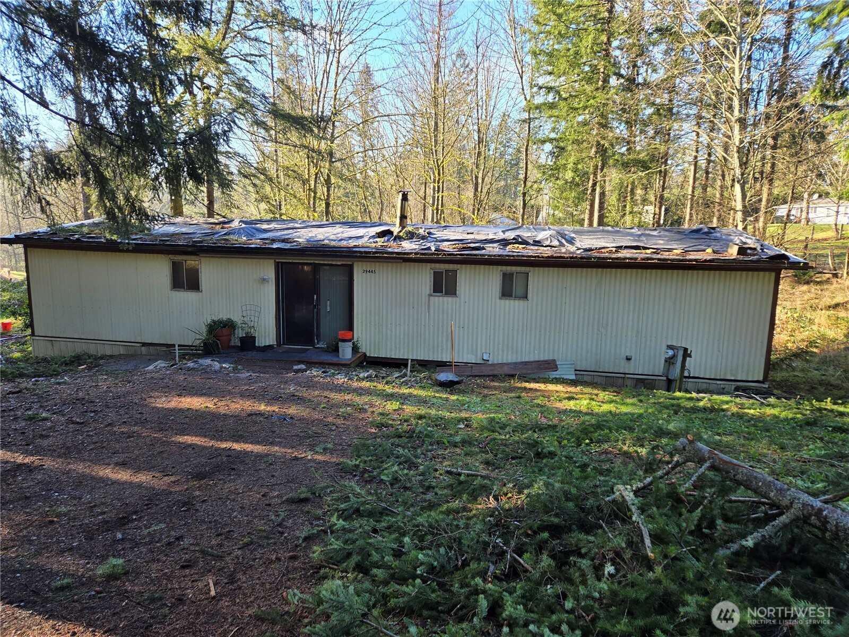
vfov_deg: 58.9
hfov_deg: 73.9
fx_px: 564
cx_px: 424
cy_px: 318
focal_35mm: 23
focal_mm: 5.4
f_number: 1.8
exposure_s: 1/221
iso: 25
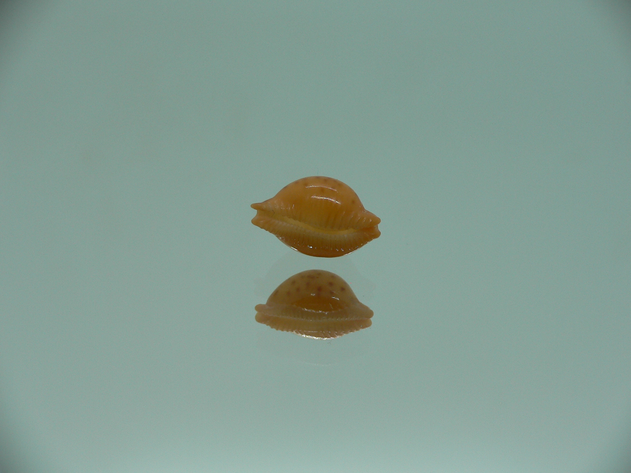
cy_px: 236
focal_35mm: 35
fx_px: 638
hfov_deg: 52.6
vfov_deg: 40.7
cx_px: 316
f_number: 2.8
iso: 80
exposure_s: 1/60
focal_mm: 4.6
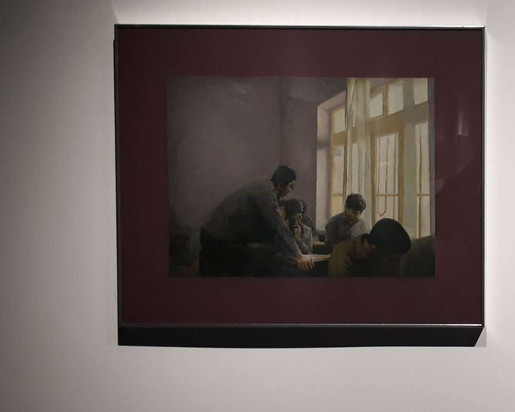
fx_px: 960
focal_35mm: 63
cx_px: 476
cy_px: 184
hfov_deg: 28.7
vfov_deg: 24.2
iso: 80
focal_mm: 3.6
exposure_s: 1/100
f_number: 1.9
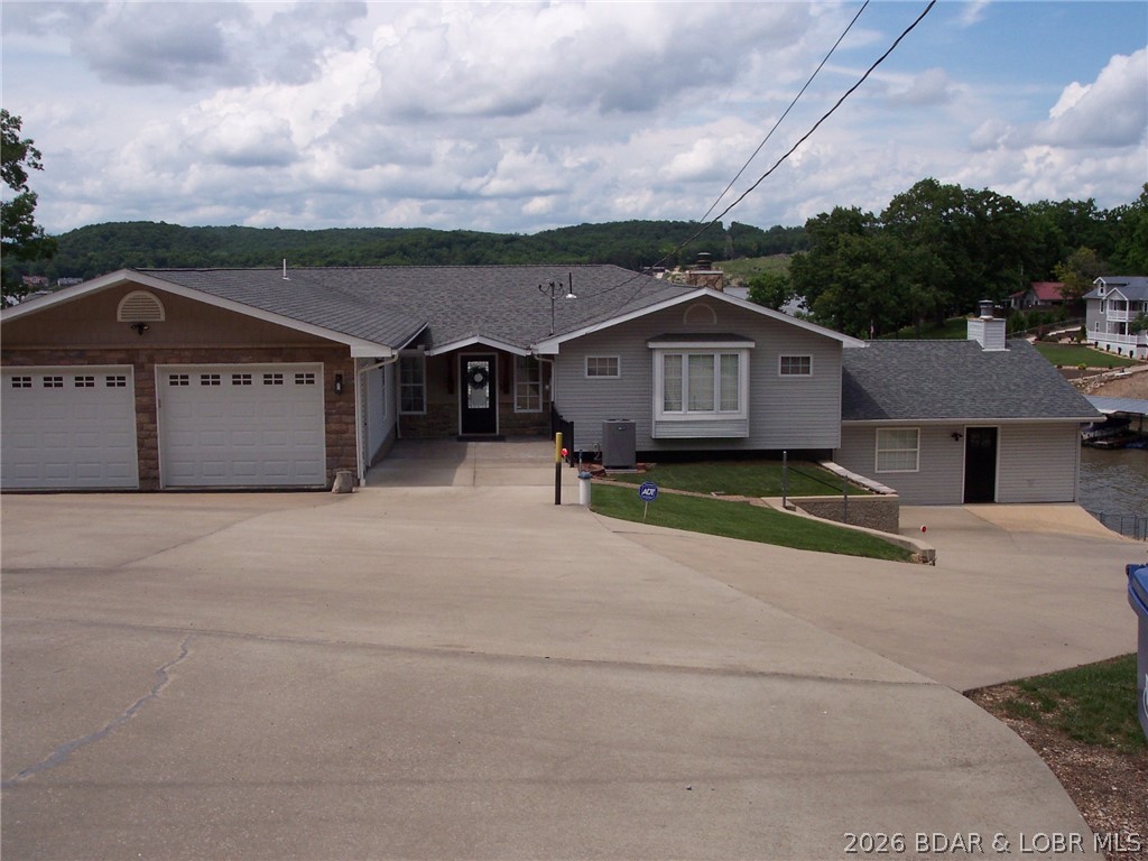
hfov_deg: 49.0
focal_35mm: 38
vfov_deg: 37.7
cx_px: 574
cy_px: 430
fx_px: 1260
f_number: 4.8
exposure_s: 1/1000
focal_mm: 8
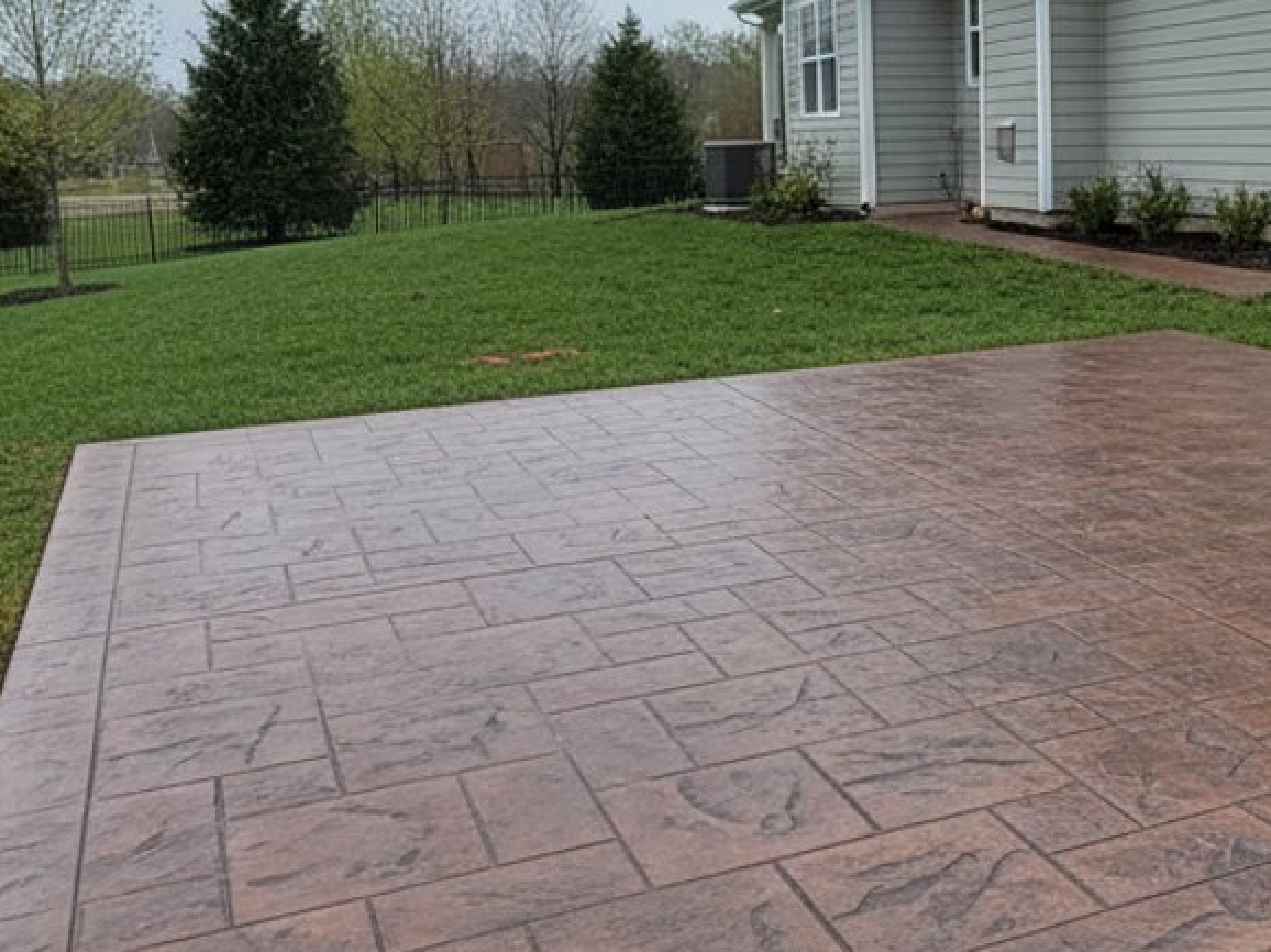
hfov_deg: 34.6
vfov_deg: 26.9
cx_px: 998
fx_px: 1982
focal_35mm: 54
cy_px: 332
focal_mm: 5.7
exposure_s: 1/1378
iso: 266
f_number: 1.6
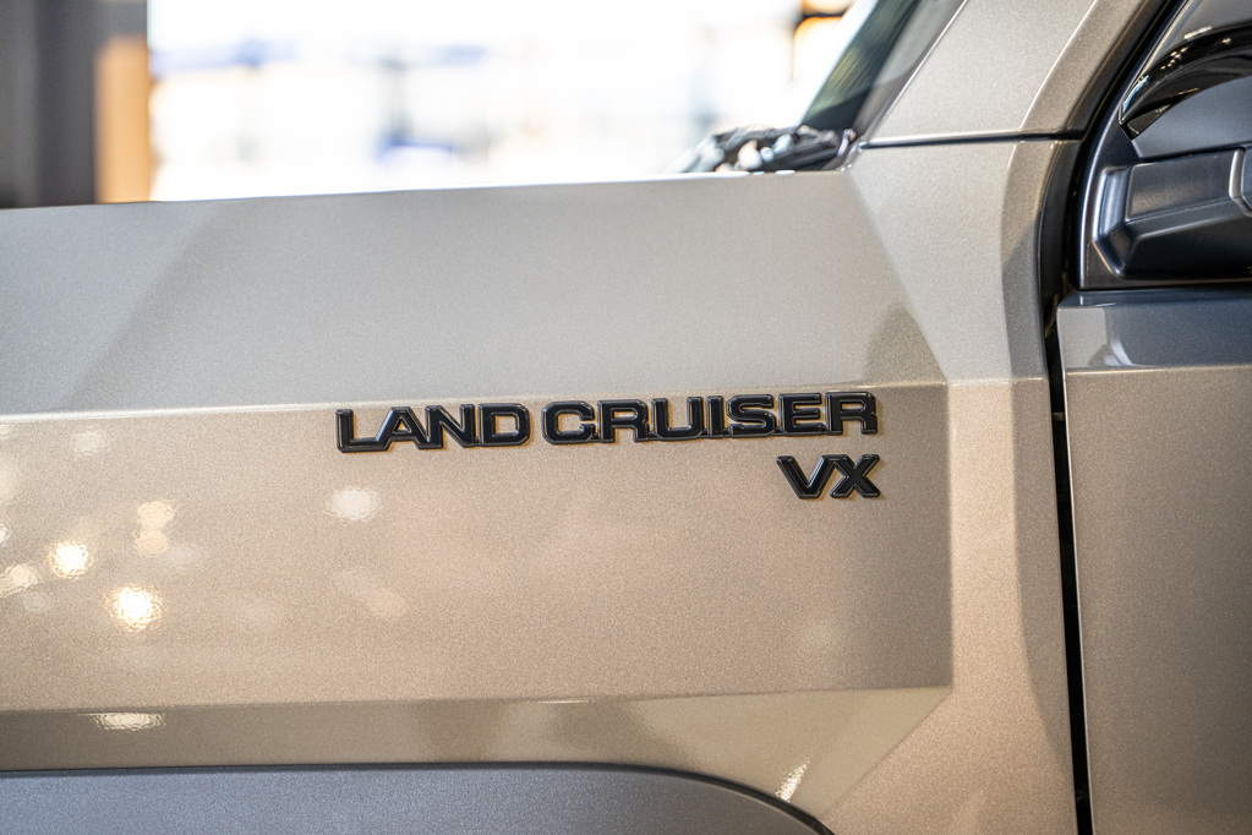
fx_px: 2608
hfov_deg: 27.0
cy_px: 418
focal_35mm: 75
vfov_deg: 18.2
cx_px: 626
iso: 500
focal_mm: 75
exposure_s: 1/125
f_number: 2.8
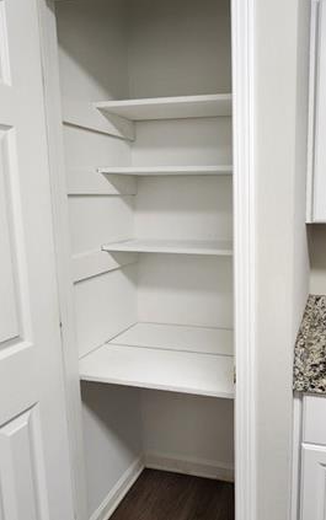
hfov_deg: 47.9
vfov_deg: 72.5
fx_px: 355
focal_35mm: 25
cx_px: 236
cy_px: 253
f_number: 2.2
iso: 125
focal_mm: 2.2
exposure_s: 1/60
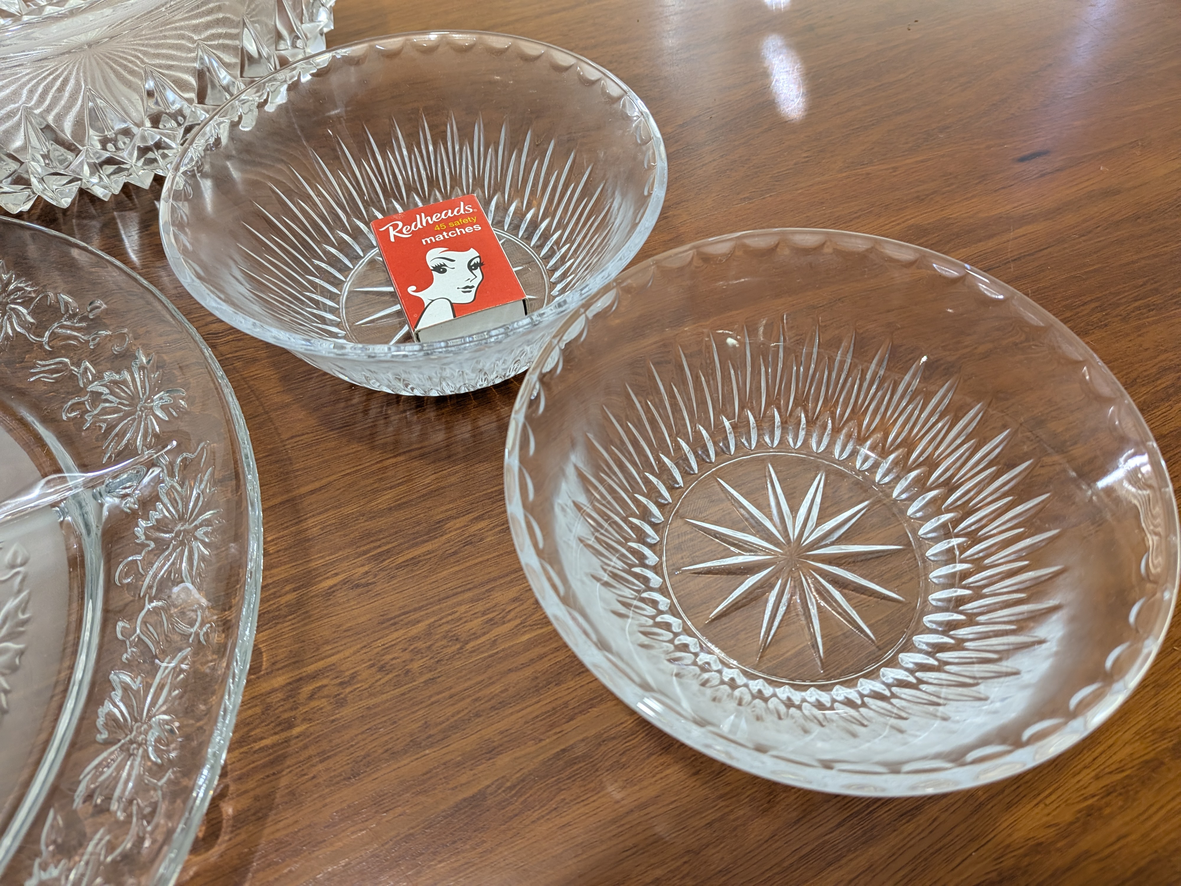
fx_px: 819
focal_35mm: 24
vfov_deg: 56.8
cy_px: 443
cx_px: 590
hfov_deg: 71.6
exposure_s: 1/50
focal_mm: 4.53
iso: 88
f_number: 1.7
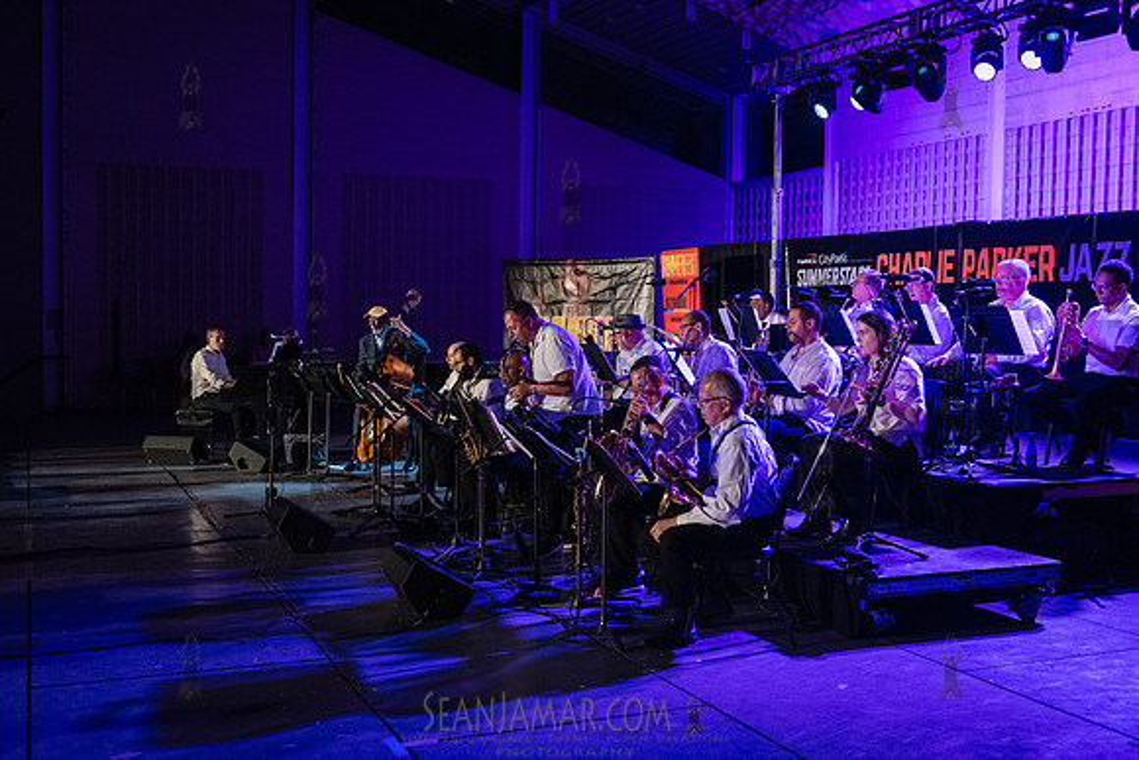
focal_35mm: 40
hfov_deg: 48.4
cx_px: 570
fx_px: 1266
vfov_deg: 33.4
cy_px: 380
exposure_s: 1/500
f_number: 3.5
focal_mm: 40
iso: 5000
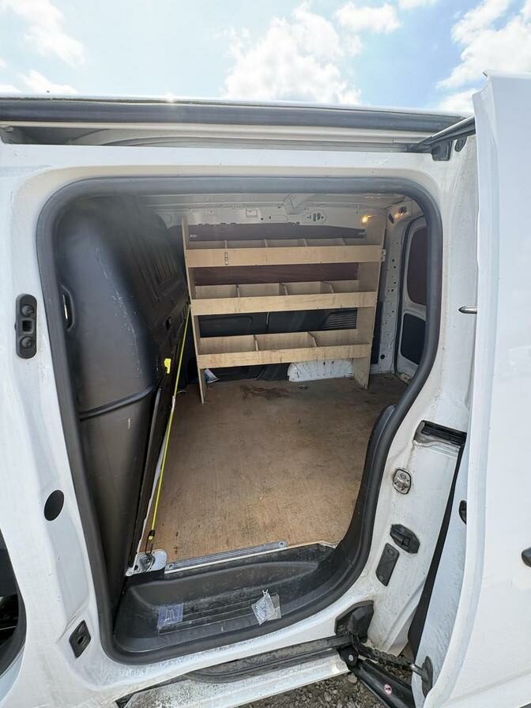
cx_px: 266
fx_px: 286
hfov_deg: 85.7
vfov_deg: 102.1
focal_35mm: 14
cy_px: 354
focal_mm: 2.22
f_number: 2.2
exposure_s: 1/160
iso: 64
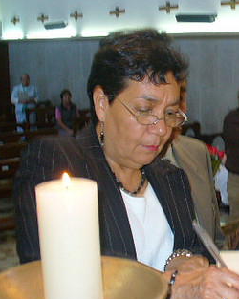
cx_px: 253
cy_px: 130
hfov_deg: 21.7
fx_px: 593
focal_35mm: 67
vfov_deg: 28.3
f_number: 2.8
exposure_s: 1/10
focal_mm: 6.1
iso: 100
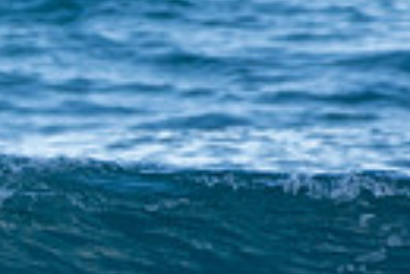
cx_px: -460
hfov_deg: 0.6
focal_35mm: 3345
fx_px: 38138
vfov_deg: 0.4
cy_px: 282
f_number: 5.6
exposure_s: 1/800
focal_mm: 500
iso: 500
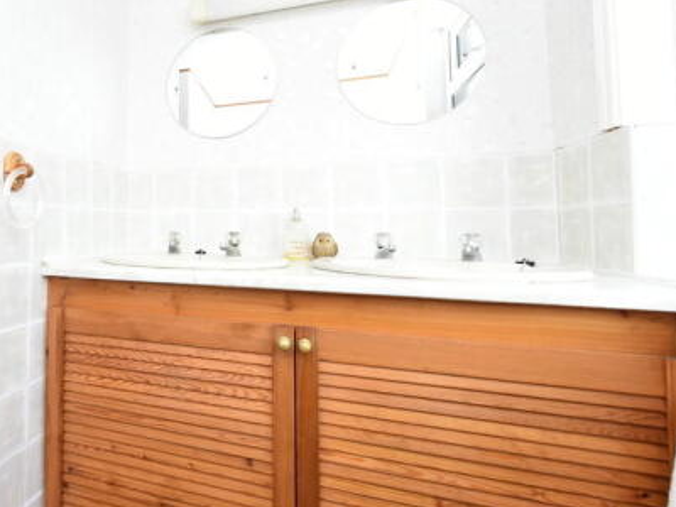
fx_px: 430
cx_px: 132
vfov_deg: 60.6
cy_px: 205
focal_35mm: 22
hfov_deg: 68.8
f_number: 5.6
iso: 1000
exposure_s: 1/125
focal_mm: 14
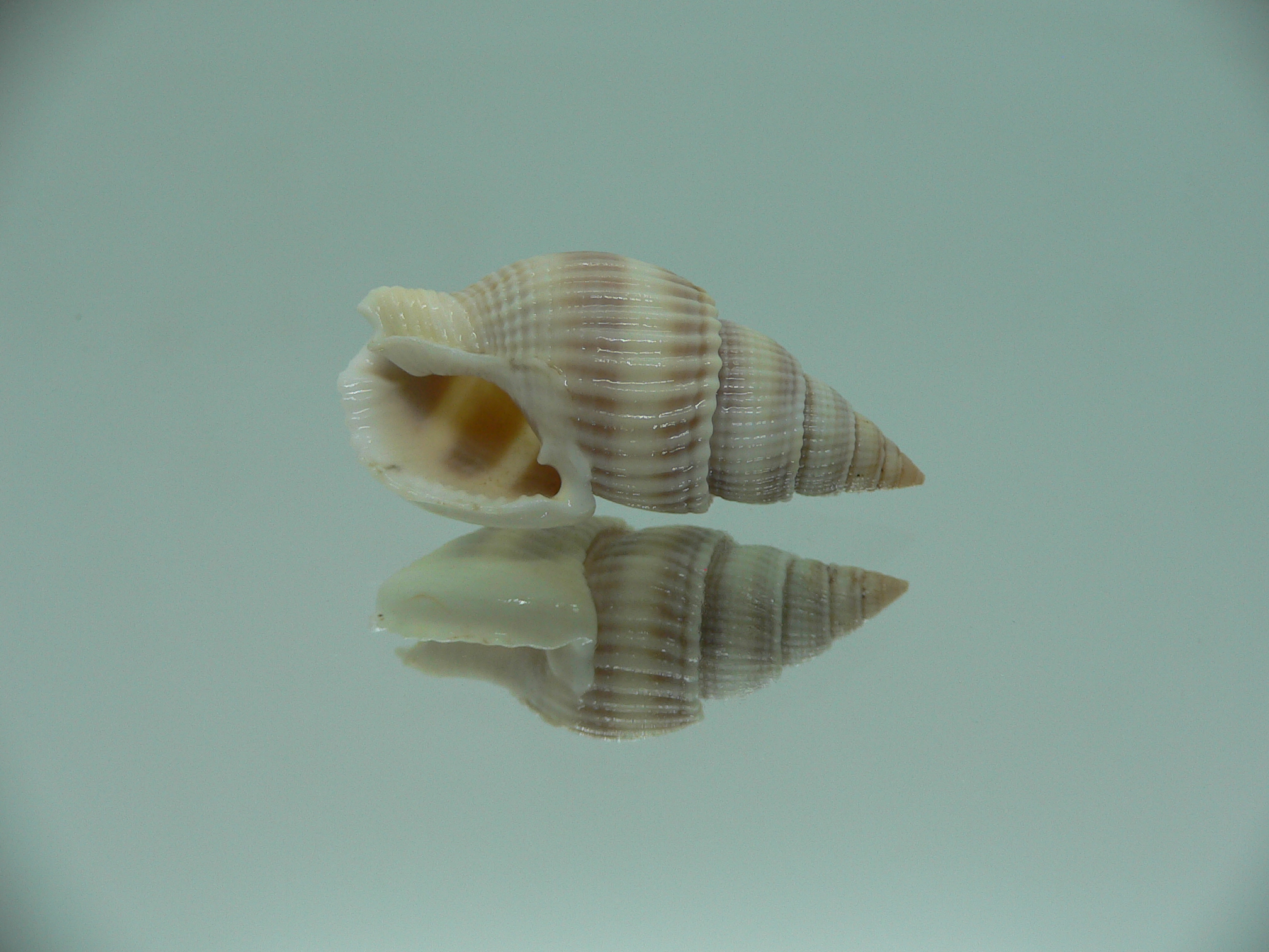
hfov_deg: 52.6
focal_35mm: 35
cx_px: 634
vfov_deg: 40.7
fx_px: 1283
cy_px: 476
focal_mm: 4.6
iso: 80
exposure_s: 1/60
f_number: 2.8
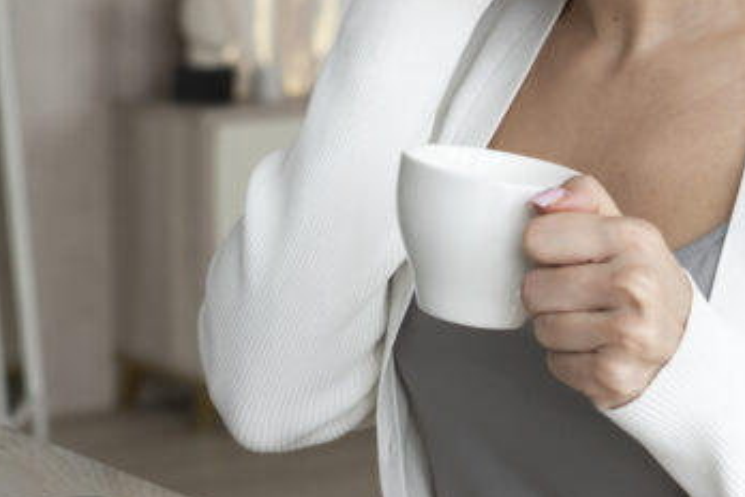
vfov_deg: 13.2
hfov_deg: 19.5
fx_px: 2131
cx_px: 111
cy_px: 108
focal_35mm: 103
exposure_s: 1/160
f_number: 3.5
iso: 400
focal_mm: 35
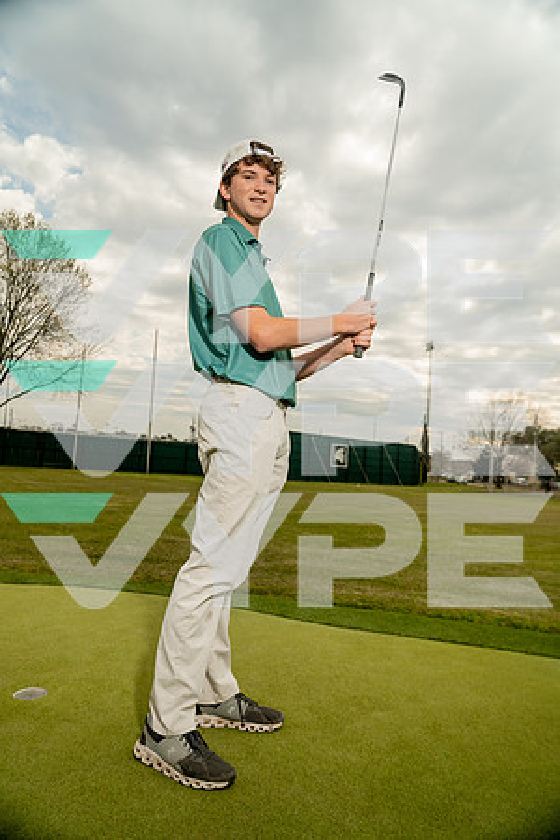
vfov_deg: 73.7
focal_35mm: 24
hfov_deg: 53.1
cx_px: 280
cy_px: 420
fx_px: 560
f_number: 4.5
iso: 250
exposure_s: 1/250
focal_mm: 24
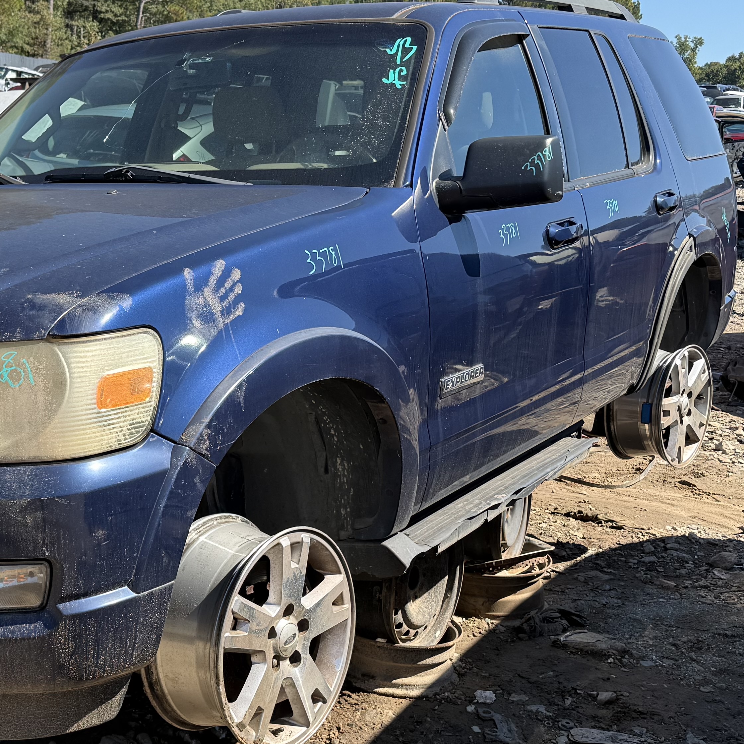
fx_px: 1313
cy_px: 389
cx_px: 178
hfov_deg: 31.0
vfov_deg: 31.6
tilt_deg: -6.0
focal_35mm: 54
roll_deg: -1.8
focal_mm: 6.76
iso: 80
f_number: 1.78
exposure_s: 1/2445
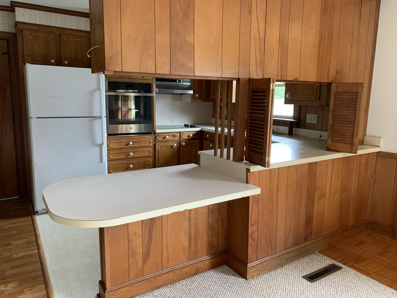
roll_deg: -0.6
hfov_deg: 67.3
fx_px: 298
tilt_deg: -6.4
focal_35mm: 26
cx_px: 198
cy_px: 149
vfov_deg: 53.1
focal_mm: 4.25
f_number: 1.8
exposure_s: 1/60
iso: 160
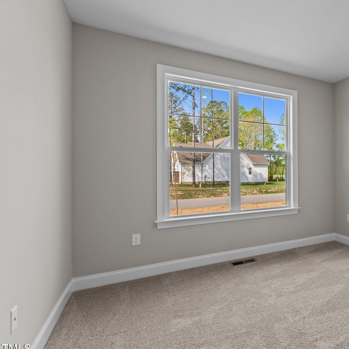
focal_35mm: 22
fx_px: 251
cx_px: 301
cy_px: 167
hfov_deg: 61.0
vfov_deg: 69.6
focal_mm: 15
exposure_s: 1/15
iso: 400
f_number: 6.3
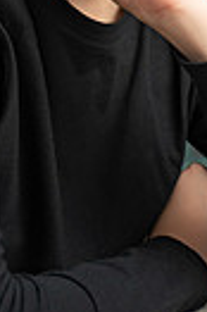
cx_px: 138
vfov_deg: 5.7
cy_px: -50
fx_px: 3122
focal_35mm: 361
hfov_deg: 3.8
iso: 200
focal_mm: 105
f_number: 4
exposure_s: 1/250
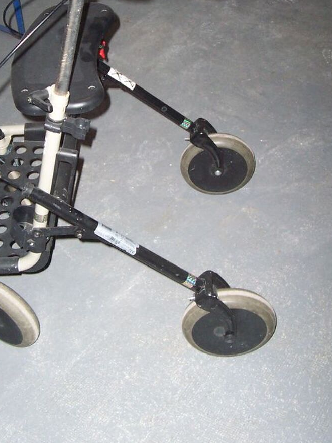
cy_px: 132
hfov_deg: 26.0
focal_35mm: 56
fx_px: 716
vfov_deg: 33.9
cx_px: 125
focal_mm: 5.6
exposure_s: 1/60
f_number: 2.8
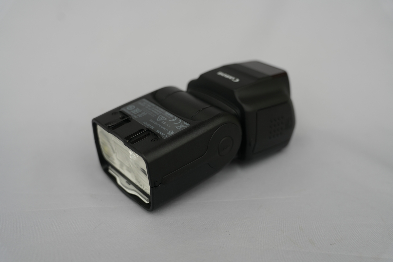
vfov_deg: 35.1
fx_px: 415
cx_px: 196
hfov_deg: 50.7
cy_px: 131
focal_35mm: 38
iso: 250
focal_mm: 38
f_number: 4
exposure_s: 1/160
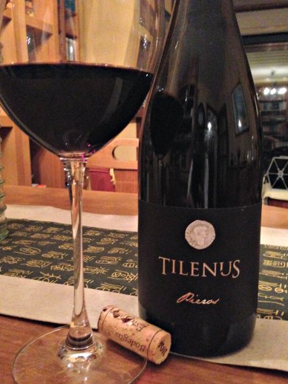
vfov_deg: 53.9
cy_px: 197
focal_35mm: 34
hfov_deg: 41.8
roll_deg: -0.4
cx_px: 146
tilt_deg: -9.4
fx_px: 377
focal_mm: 4.12
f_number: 2.4
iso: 800
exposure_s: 1/15
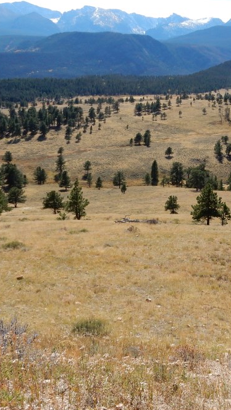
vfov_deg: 48.2
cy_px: 176
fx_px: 457
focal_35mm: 42
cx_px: 219
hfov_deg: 27.1
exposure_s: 1/1000
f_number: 3.7
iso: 125
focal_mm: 4.5
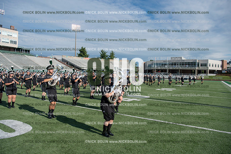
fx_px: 154
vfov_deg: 53.2
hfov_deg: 73.7
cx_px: 116
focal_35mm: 24
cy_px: 77
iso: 100
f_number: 5.6
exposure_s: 1/640
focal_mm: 24
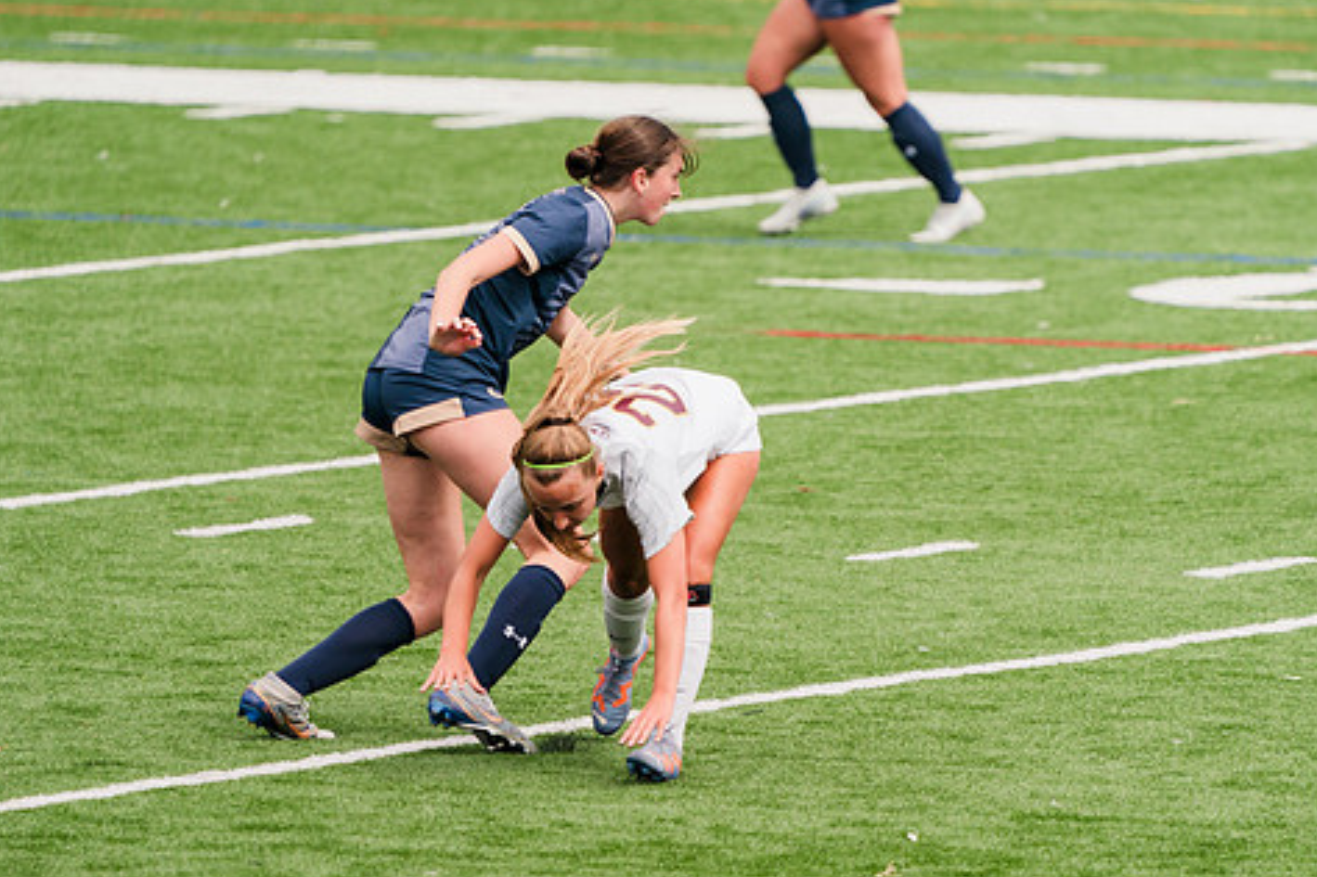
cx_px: 660
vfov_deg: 1.9
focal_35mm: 736
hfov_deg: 2.8
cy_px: 430
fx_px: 26914
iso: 500
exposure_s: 1/1600
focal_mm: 600
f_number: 6.3
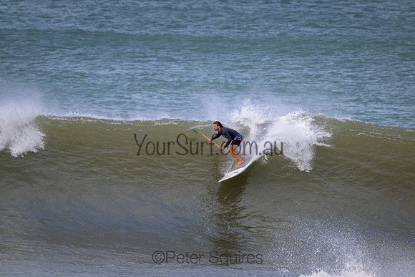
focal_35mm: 800
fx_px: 9224
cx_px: 208
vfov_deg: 1.7
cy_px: 138
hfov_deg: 2.6
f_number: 11
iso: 1250
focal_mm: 800
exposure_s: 1/2000
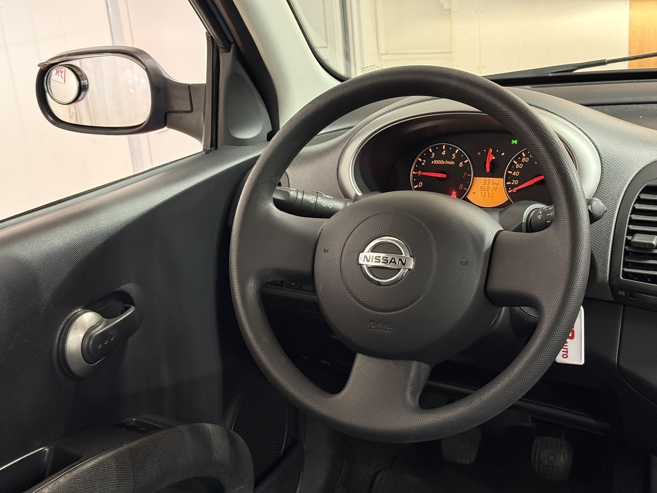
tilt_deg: -18.3
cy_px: 246
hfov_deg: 39.7
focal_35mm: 48
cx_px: 328
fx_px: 911
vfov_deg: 30.3
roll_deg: +5.1
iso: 500
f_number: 1.78
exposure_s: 1/40
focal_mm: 6.76
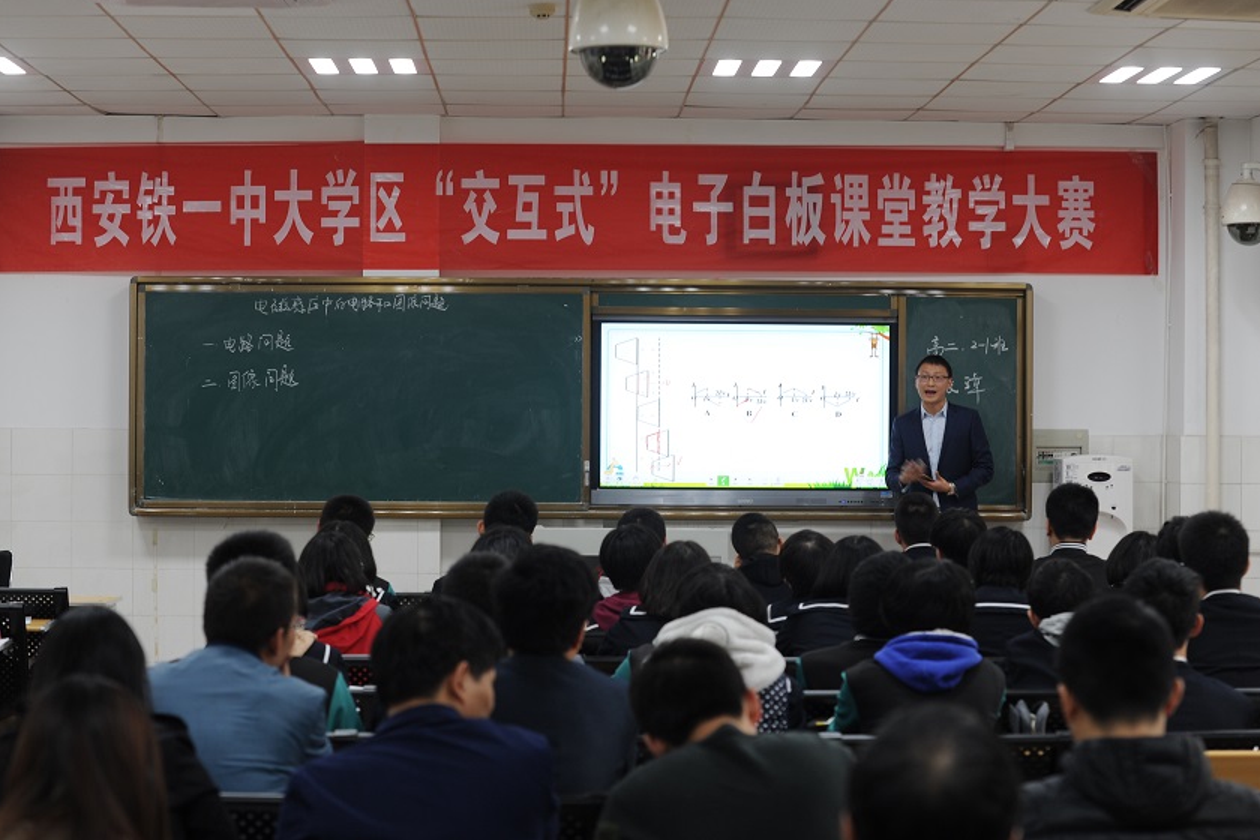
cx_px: 626
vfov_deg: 19.2
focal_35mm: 71
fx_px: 2485
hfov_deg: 28.5
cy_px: 416
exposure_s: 1/30
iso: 360
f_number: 4
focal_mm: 70
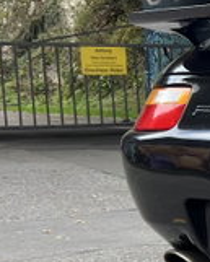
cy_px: 195
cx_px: 558
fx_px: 939
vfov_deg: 15.8
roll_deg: +0.7
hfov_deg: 10.4
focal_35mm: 121
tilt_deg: -7.2
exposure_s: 1/377
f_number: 1.5
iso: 50
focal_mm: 5.7
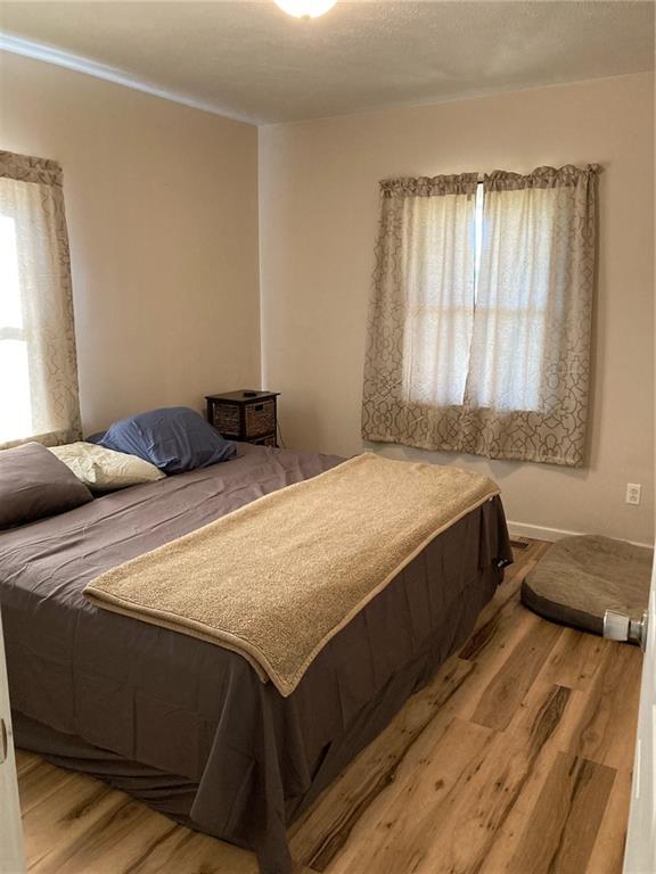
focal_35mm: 28
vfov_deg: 63.4
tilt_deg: -11.3
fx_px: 707
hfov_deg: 49.7
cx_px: 328
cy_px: 437
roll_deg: +0.8
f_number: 1.8
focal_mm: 3.99
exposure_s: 1/60
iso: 320
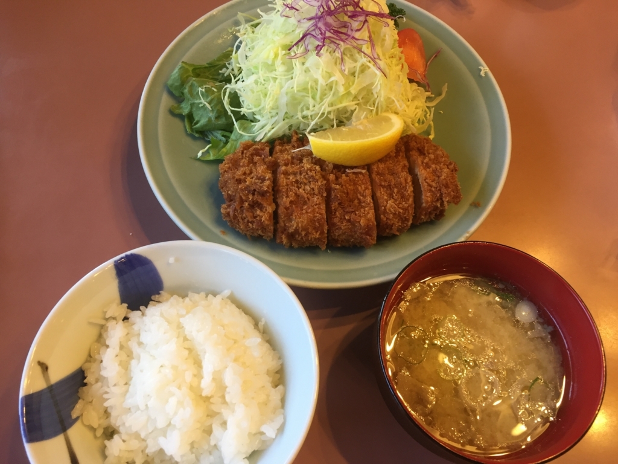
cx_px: 309
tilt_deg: -62.9
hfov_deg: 61.7
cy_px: 232
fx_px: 518
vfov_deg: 48.2
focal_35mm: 29
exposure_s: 1/33
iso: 32
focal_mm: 4.15
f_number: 2.2
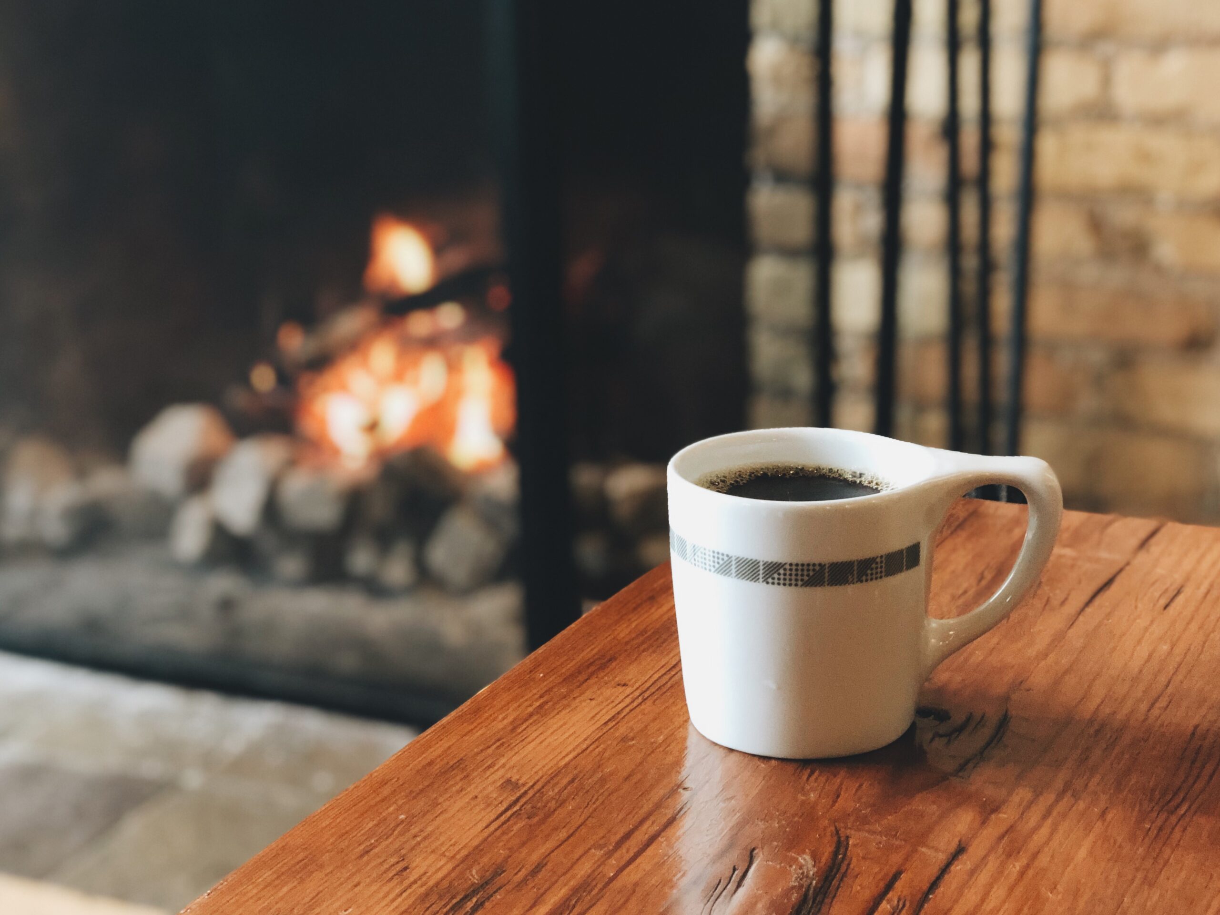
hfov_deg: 36.8
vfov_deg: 28.0
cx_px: 610
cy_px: 458
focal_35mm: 52
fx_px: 1833
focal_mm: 6
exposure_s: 1/15
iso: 160
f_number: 2.4
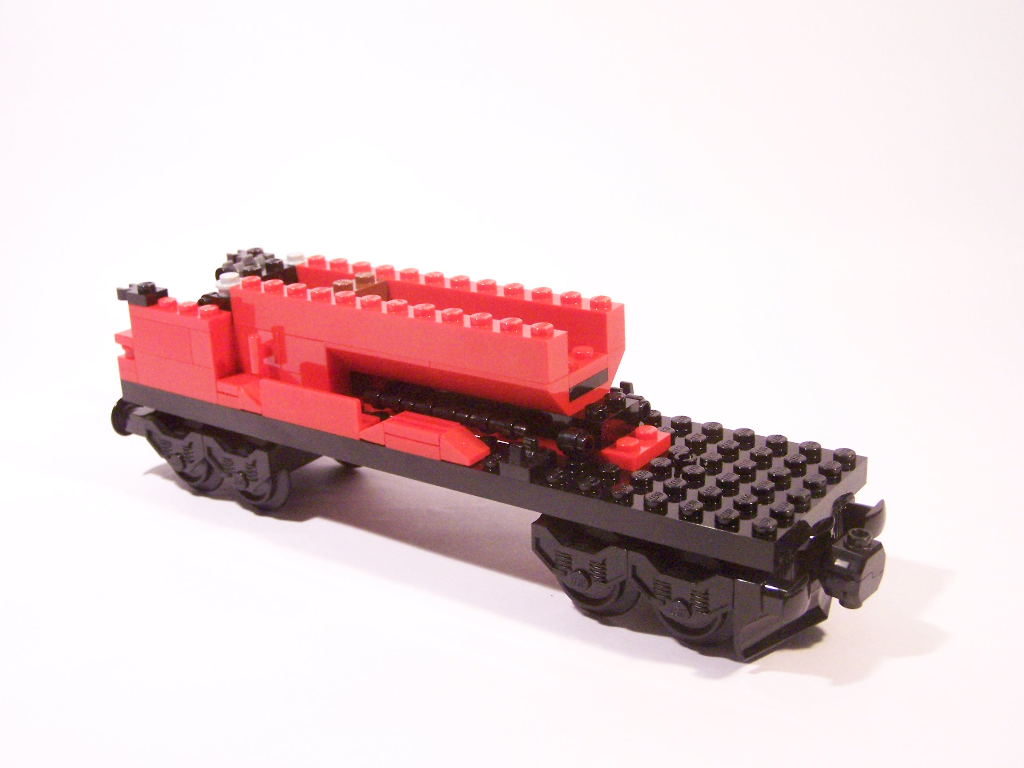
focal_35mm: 43
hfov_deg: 43.9
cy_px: 384
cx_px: 512
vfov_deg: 33.6
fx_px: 1272
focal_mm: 7.1
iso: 400
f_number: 3.2
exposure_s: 1/30
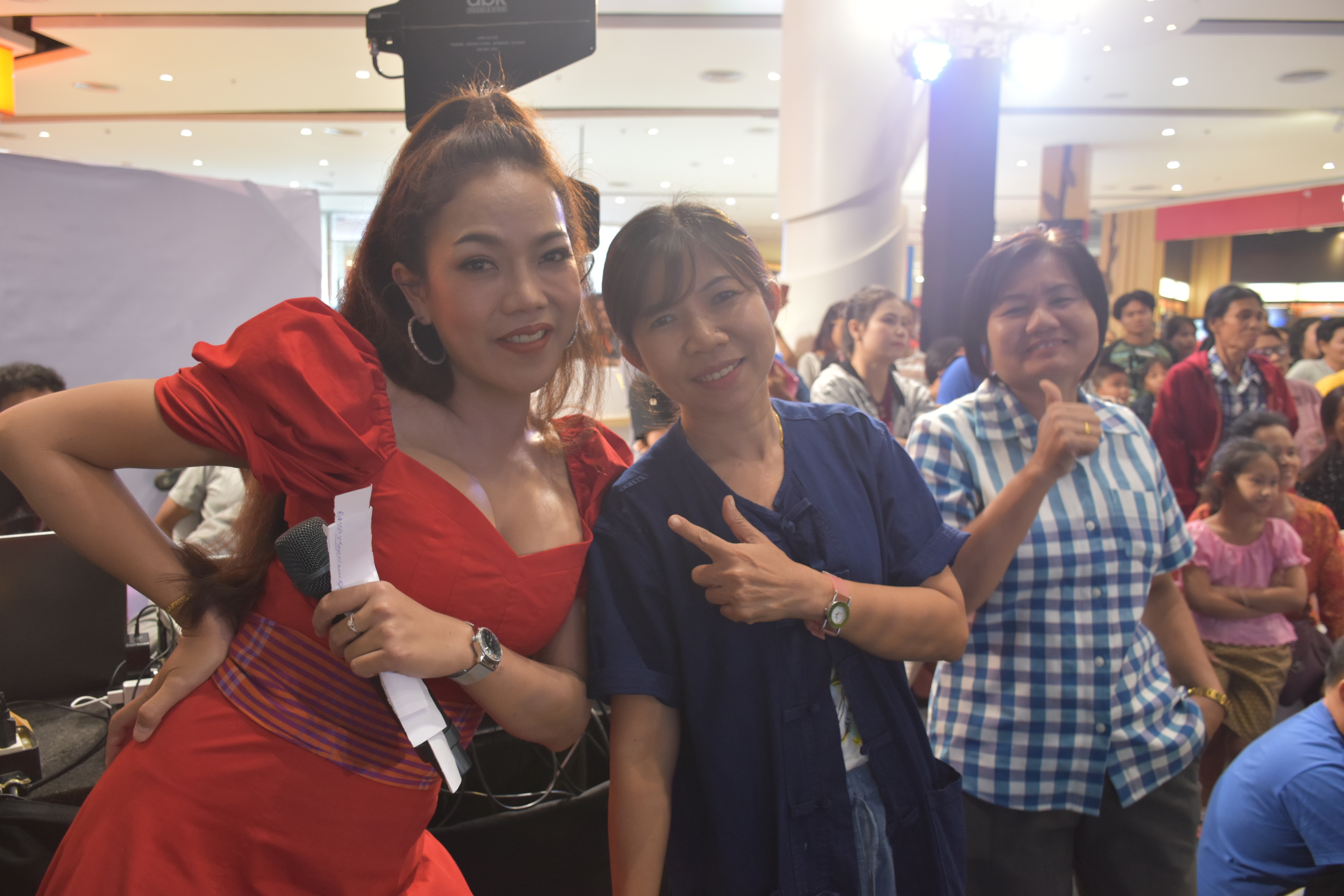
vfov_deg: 47.9
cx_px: 672
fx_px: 1008
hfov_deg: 67.4
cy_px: 448
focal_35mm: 27
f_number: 3.5
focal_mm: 18
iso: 800
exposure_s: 1/60
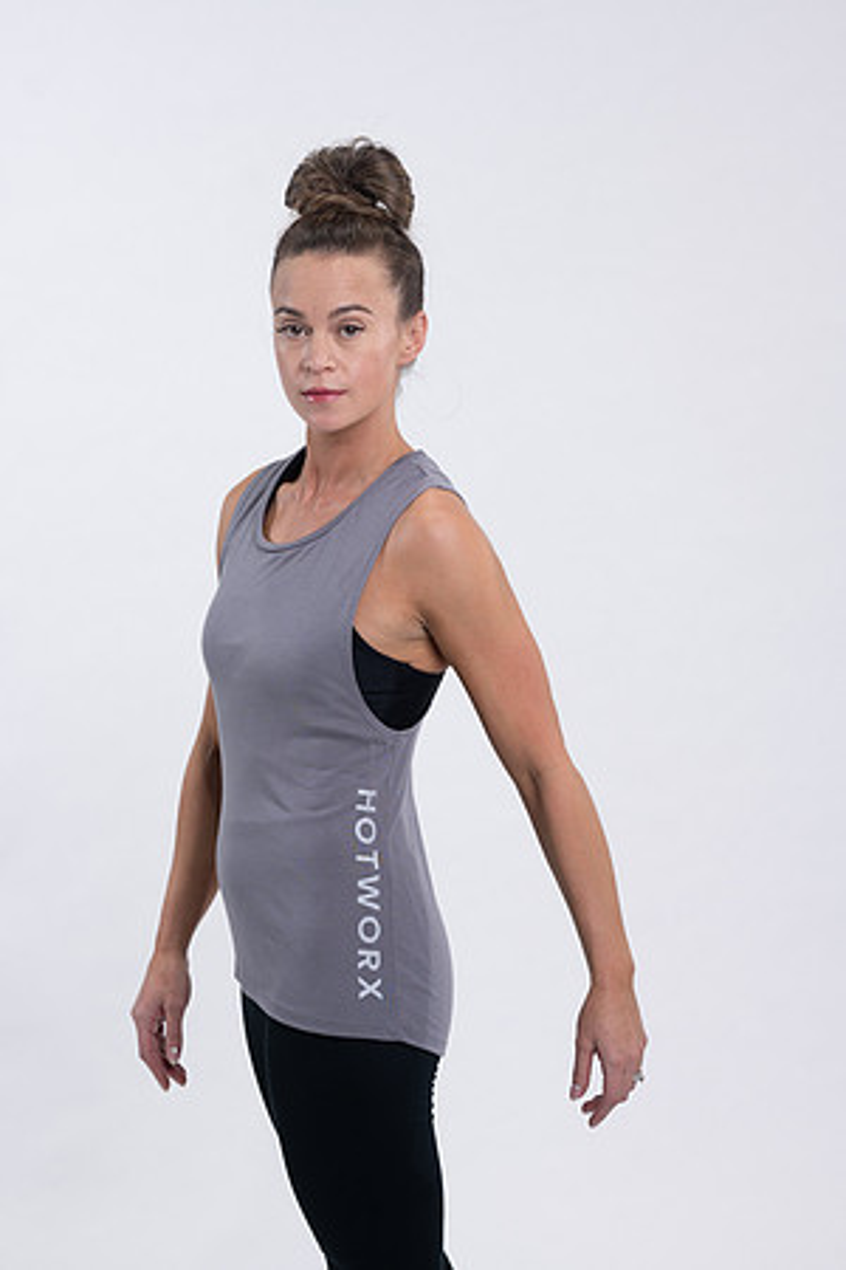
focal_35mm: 85
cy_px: 635
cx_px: 423
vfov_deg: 23.9
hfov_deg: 16.1
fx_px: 2996
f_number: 4
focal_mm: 85
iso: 200
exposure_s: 1/125
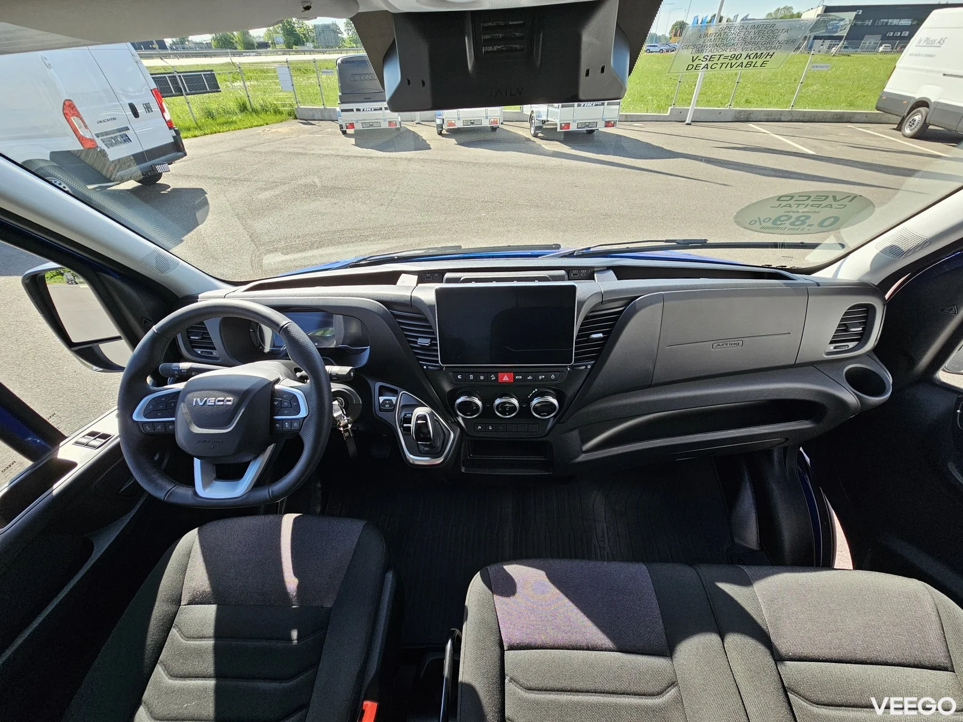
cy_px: 361
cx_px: 482
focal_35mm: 13
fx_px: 362
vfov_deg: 89.9
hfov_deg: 106.2
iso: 50
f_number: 2.2
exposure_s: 1/262
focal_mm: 2.2
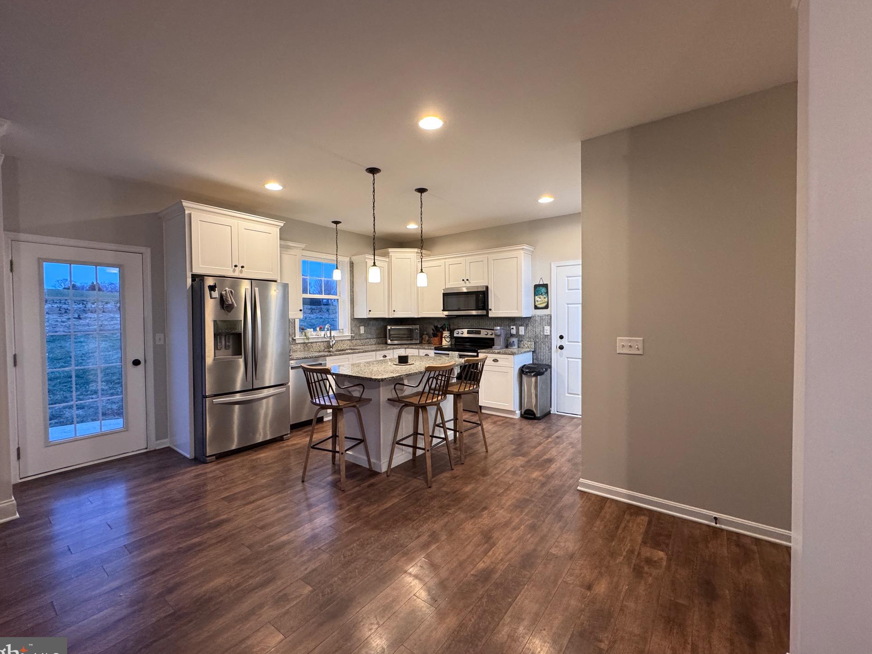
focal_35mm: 15
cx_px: 420
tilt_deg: -2.3
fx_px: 378
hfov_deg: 98.1
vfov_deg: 81.8
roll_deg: +0.2
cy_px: 324
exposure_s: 1/60
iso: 250
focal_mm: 2.22
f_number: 2.2
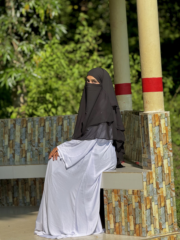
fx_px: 839
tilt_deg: -0.1
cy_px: 120
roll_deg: +4.5
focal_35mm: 121
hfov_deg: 12.2
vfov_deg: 16.3
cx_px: 90
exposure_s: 1/1451
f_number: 2.8
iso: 50
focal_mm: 15.66
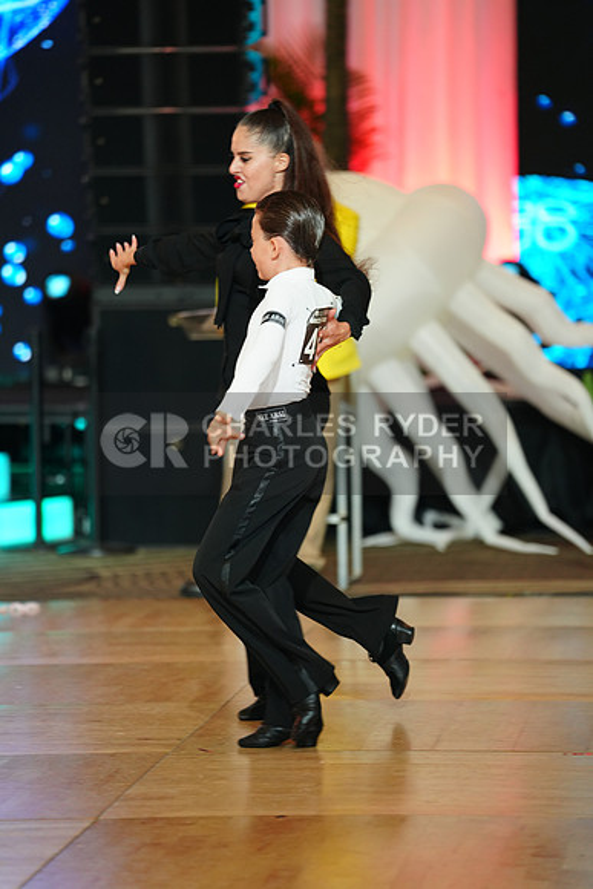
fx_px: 4222
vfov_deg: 12.0
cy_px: 444
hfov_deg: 8.0
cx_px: 296
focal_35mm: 171
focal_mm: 171
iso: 1250
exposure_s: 1/320
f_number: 2.8
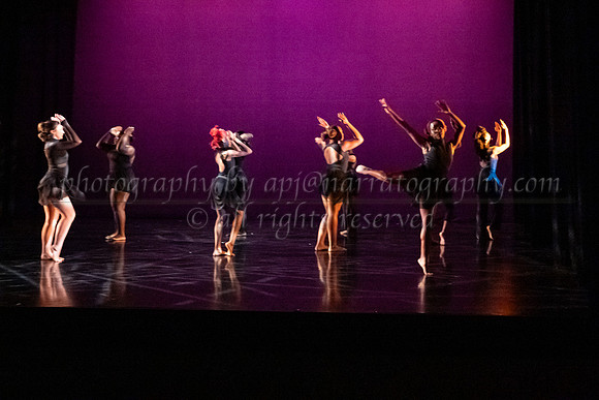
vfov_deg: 28.6
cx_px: 417
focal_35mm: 47
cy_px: 122
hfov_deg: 41.5
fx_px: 776
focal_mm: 33.5
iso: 6400
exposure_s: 1/160
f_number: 4
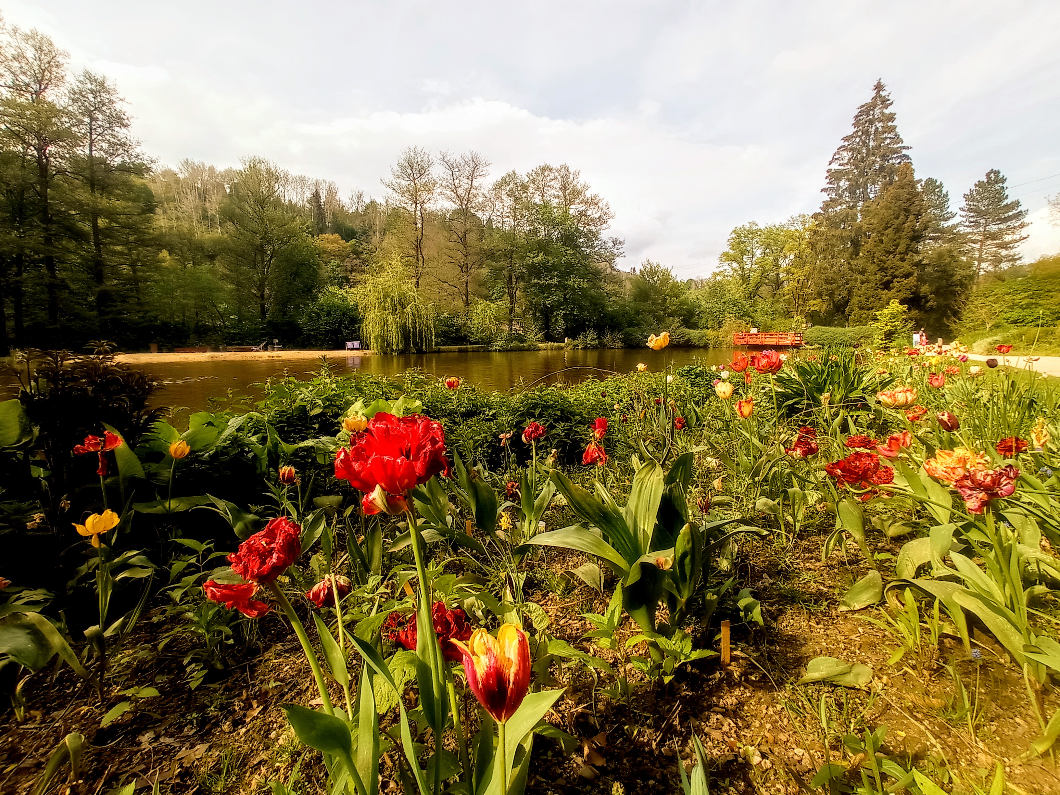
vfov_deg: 49.7
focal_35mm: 28
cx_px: 530
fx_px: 857
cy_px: 398
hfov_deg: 63.4
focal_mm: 1.65
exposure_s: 1/684
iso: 117
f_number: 2.2
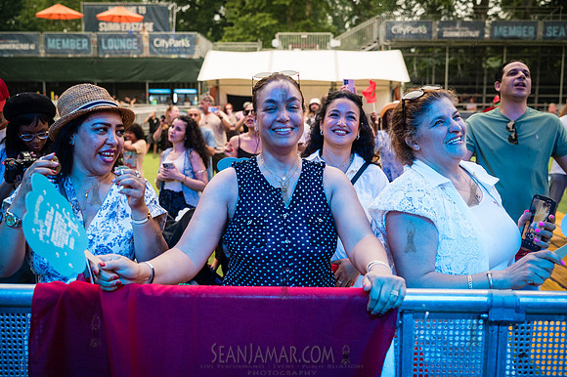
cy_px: 188
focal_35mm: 35
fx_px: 551
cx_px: 284
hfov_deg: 54.5
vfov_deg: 37.8
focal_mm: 35
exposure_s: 1/250
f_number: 3.5
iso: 2000
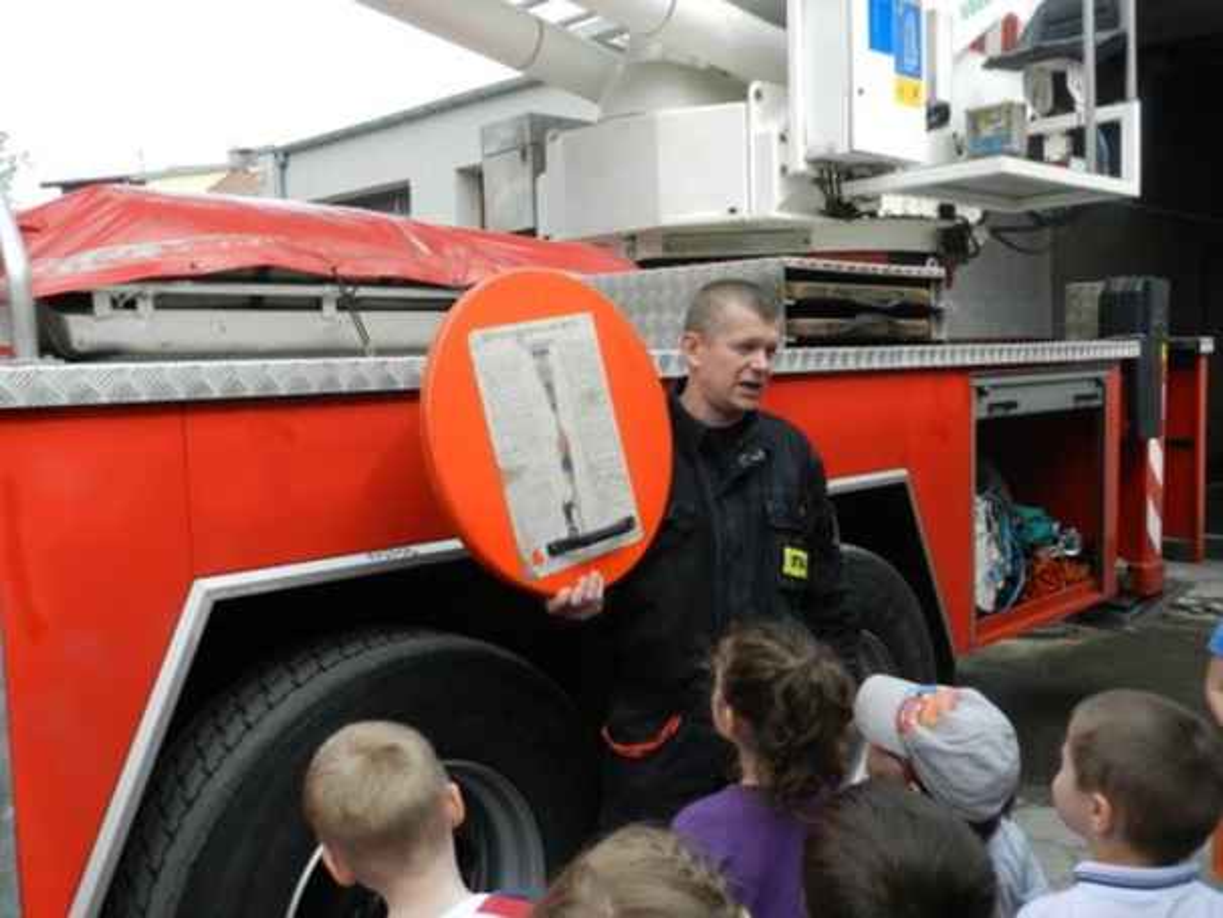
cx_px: 612
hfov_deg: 56.8
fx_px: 1131
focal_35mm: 32
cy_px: 459
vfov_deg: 44.2
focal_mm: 5.6
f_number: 3.7
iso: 160
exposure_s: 1/400
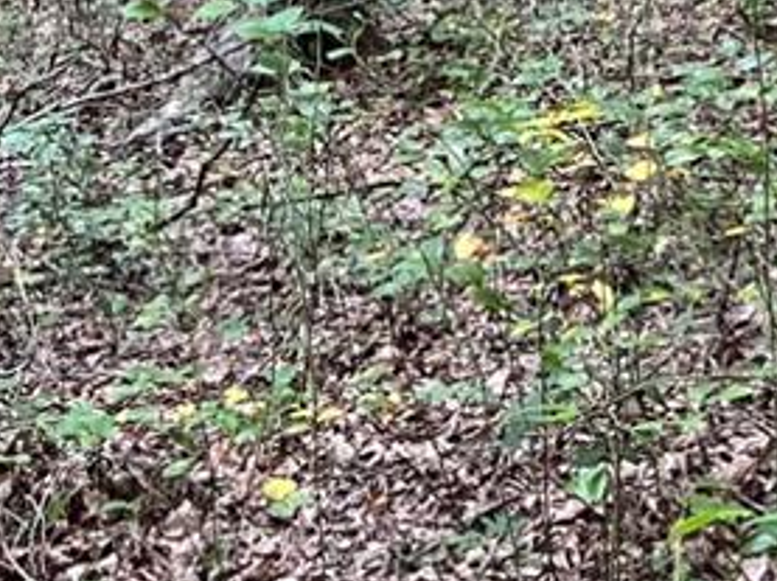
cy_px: -907
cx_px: 313
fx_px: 3161
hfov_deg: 14.0
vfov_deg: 9.2
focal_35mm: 141
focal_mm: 5.7
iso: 250
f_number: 1.5
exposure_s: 1/60
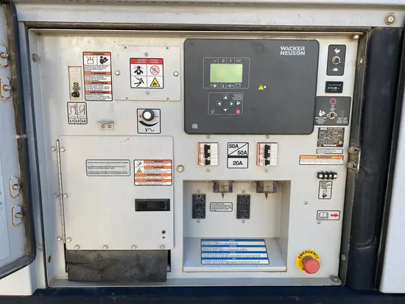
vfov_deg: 53.1
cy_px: 152
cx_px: 202
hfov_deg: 67.3
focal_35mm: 26
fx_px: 304
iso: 32
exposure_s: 1/571
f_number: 1.8
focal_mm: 4.25
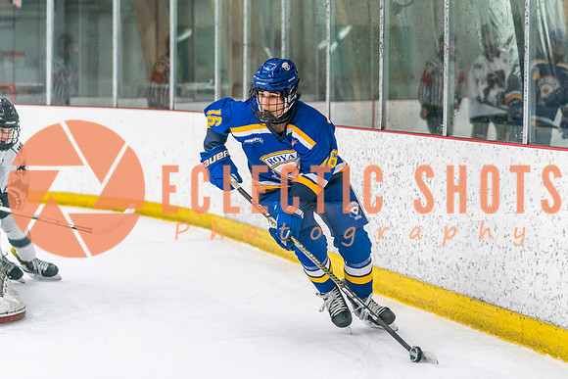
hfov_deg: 16.9
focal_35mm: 121
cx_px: 310
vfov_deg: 11.3
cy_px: 147
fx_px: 1916
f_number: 2.8
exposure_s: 1/1250
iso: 3200
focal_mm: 99
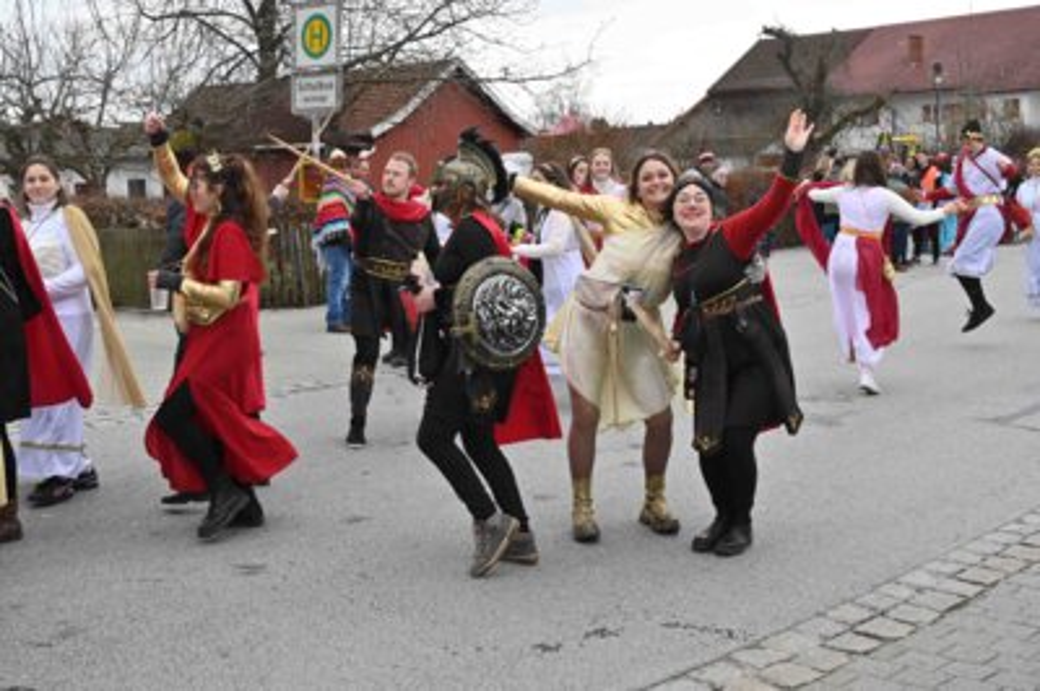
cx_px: 520
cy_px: 346
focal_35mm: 45
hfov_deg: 43.6
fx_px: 1299
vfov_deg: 29.8
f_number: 10
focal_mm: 45
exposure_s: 1/400
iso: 2500
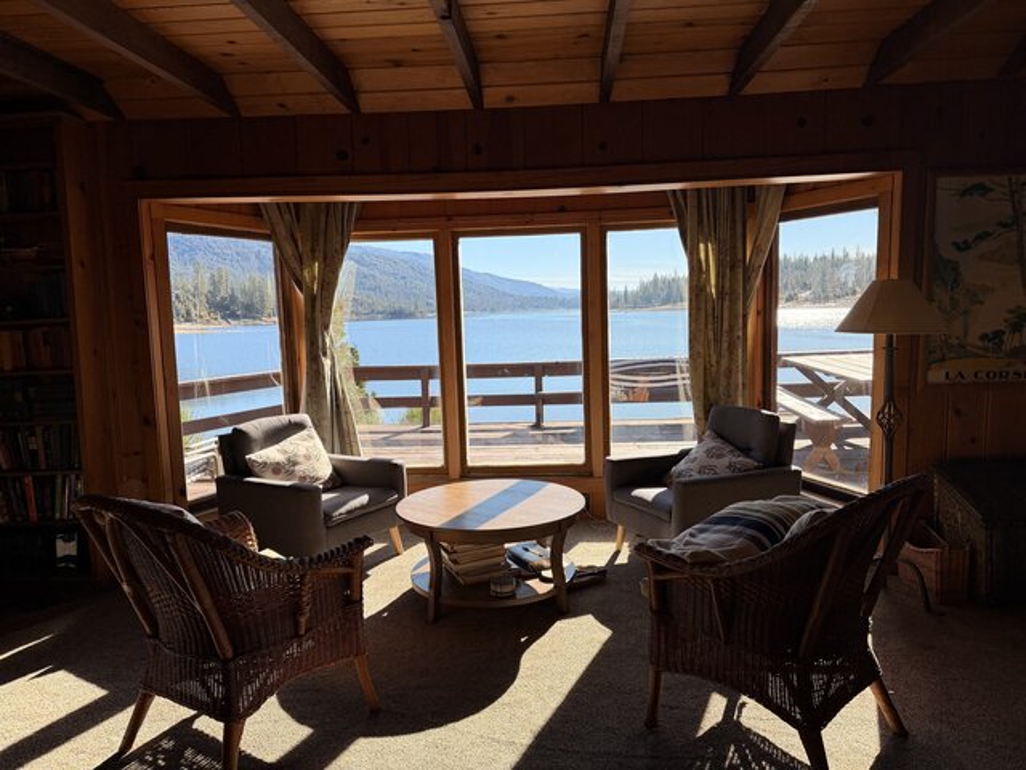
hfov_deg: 71.6
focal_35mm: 24
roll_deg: +2.0
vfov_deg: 56.8
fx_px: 711
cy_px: 385
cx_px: 513
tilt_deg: -6.1
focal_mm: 6.76
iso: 100
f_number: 1.78
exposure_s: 1/2169
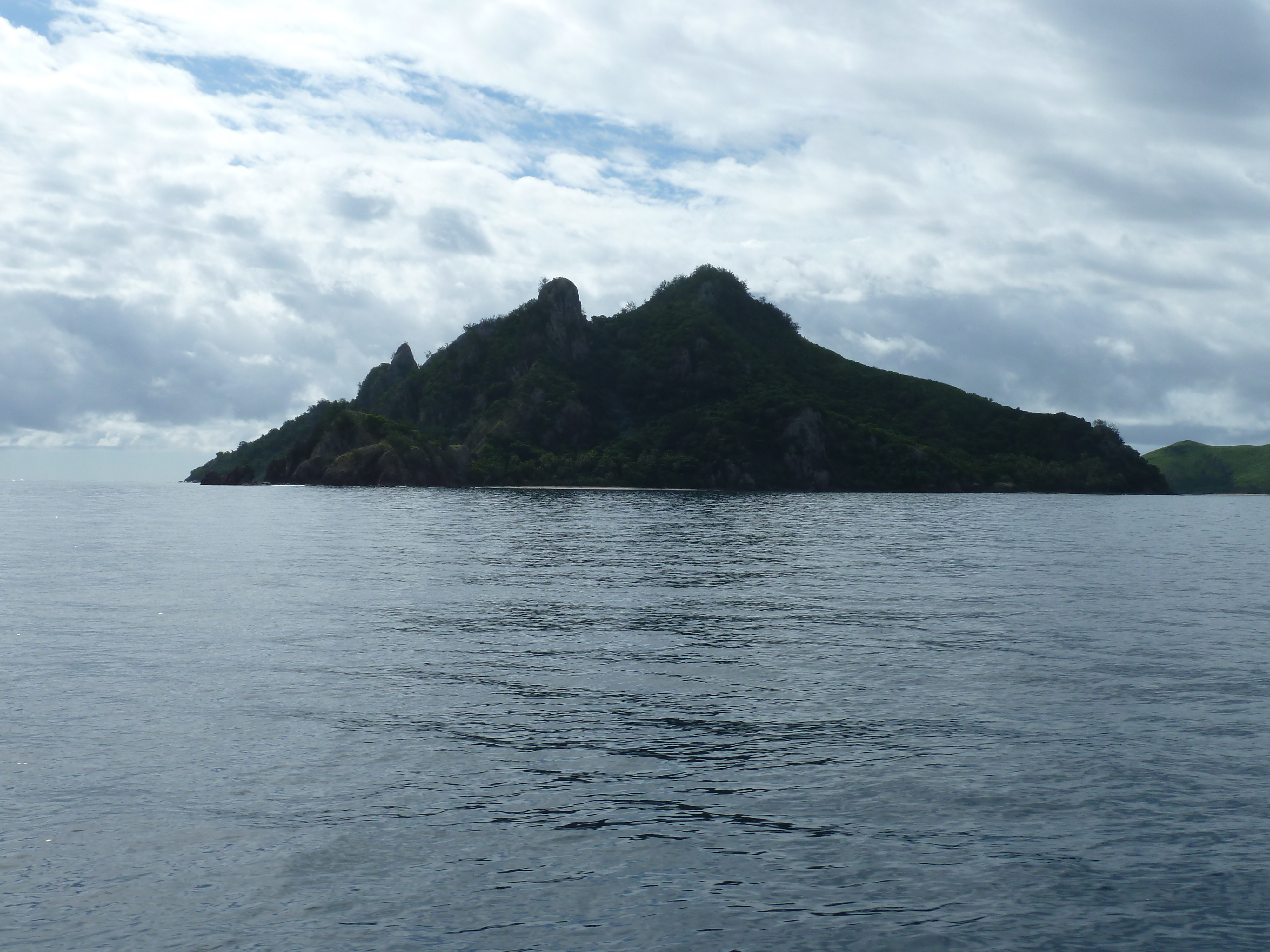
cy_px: 476
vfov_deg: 40.7
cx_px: 635
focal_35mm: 35
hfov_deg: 52.6
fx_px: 1284
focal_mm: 5.7
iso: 80
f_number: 5.6
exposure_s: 1/640
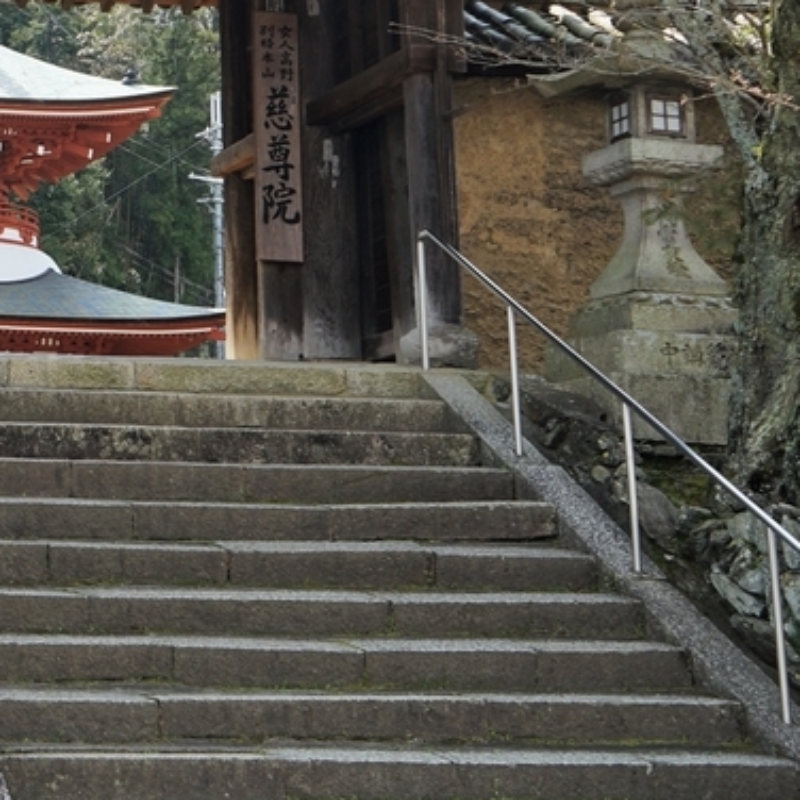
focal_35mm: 84
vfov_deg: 20.2
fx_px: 2196
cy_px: 49
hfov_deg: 19.1
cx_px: -245
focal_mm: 31
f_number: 7.1
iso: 100
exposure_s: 1/160
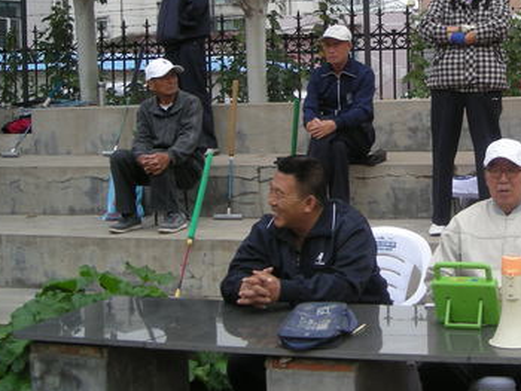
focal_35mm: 64
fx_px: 964
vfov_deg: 22.6
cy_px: 62
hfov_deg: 29.4
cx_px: 430
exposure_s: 1/220
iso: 50
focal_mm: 5.7
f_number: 2.8
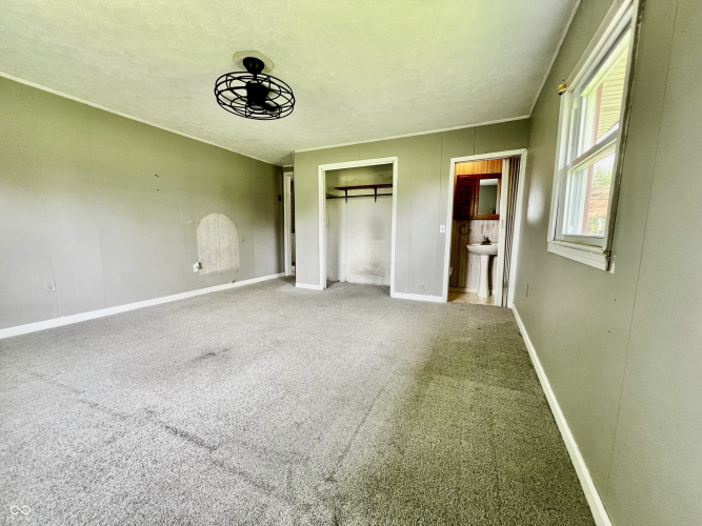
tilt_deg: -8.3
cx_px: 351
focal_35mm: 13
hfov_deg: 106.2
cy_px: 263
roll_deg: -1.3
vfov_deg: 89.9
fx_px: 264
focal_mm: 1.57
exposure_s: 1/99
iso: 160
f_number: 1.8
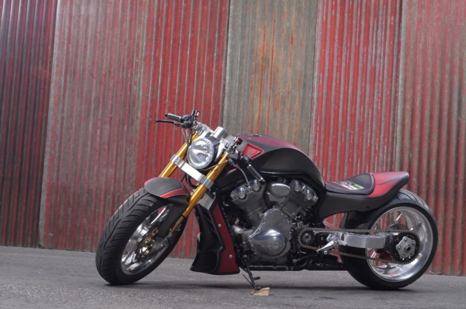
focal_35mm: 75
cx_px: 233
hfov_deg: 27.0
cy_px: 154
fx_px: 970
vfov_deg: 18.1
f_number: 6.3
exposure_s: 1/125
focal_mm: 50
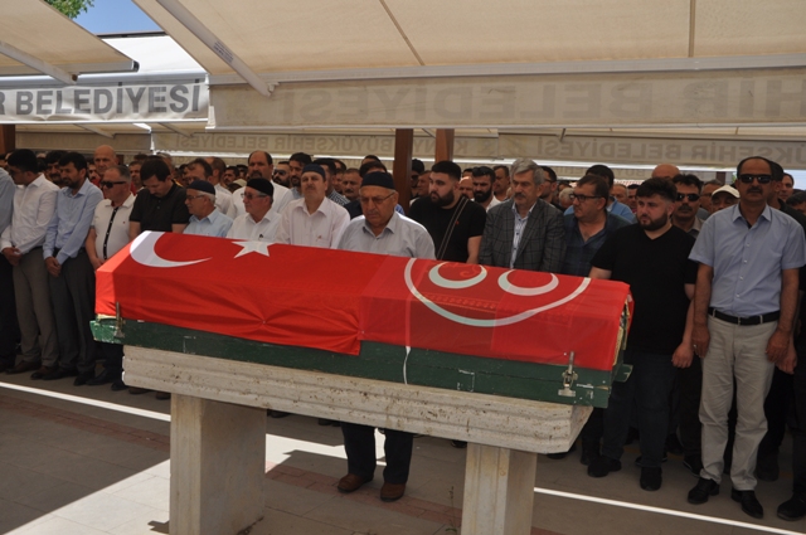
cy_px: 268
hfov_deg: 53.2
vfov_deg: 36.8
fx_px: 805
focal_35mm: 36
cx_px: 403
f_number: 11
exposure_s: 1/200
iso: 200
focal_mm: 24
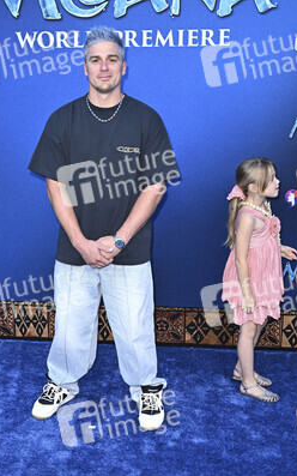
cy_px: 239
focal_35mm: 39
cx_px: 153
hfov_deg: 32.8
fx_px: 505
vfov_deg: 50.4
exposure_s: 1/250
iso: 800
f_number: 6.3
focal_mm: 38
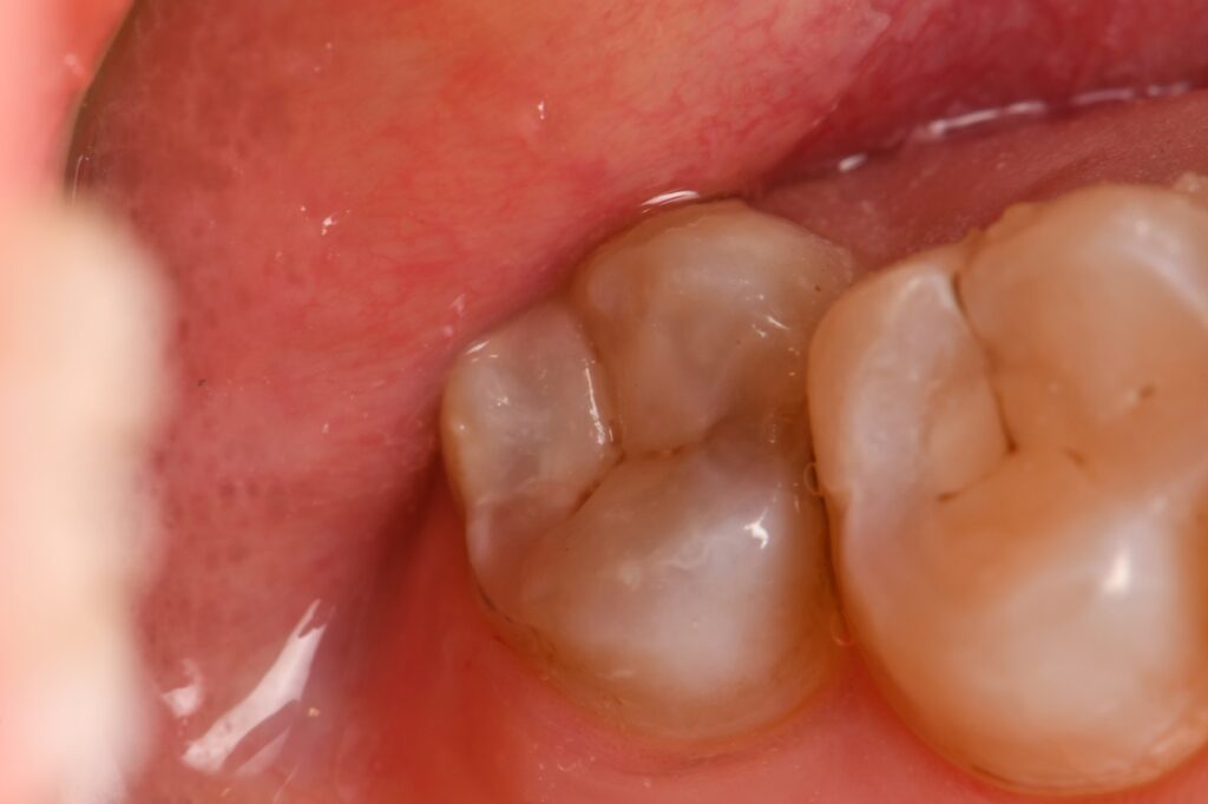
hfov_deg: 13.1
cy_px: 402
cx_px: 604
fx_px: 5266
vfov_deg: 8.7
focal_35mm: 157
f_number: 32
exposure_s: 1/160
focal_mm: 105
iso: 200
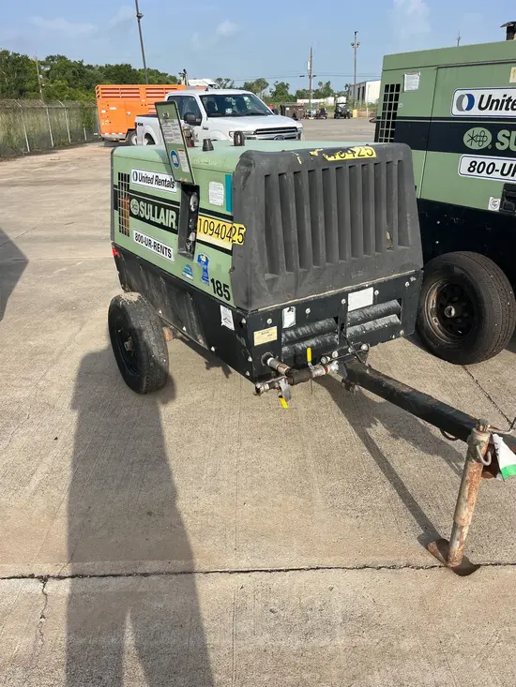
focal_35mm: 26
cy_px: 344
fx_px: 517
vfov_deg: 67.3
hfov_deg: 53.1
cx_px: 258
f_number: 1.6
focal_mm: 5.1
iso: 50
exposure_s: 1/2358
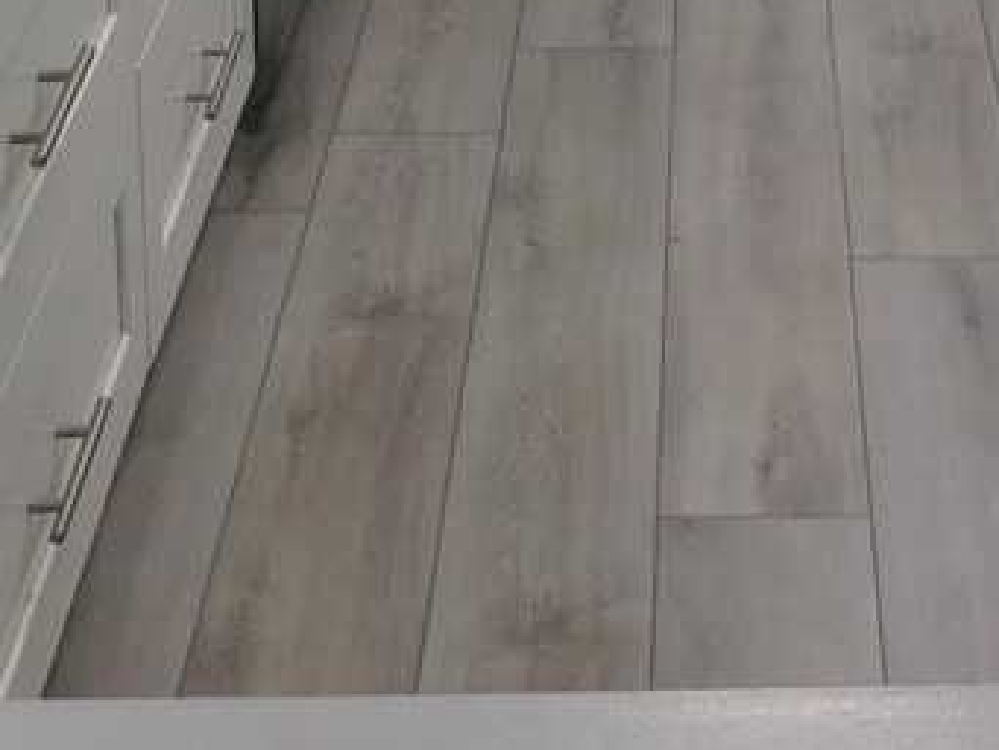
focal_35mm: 108
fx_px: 3118
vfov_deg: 12.4
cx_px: 891
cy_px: -668
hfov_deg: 17.9
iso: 125
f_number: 3
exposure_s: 1/50
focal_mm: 4
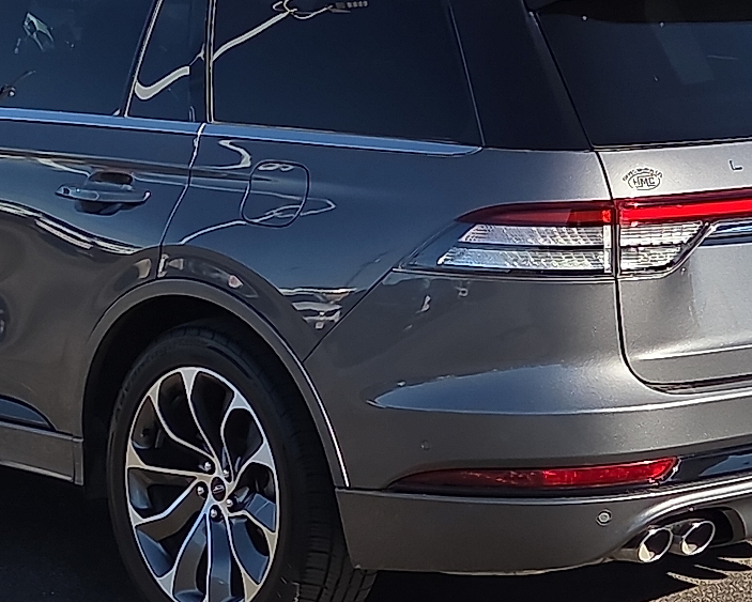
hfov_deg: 17.3
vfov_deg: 13.9
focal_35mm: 111
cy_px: 252
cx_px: 289
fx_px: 2471
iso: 25
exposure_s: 1/1250
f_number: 1.8
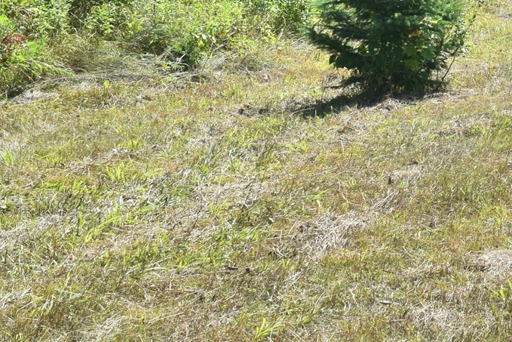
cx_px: 802
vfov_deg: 9.3
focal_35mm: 144
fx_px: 2048
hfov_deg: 13.3
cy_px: -137
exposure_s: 1/500
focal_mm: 30
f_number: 11
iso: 360
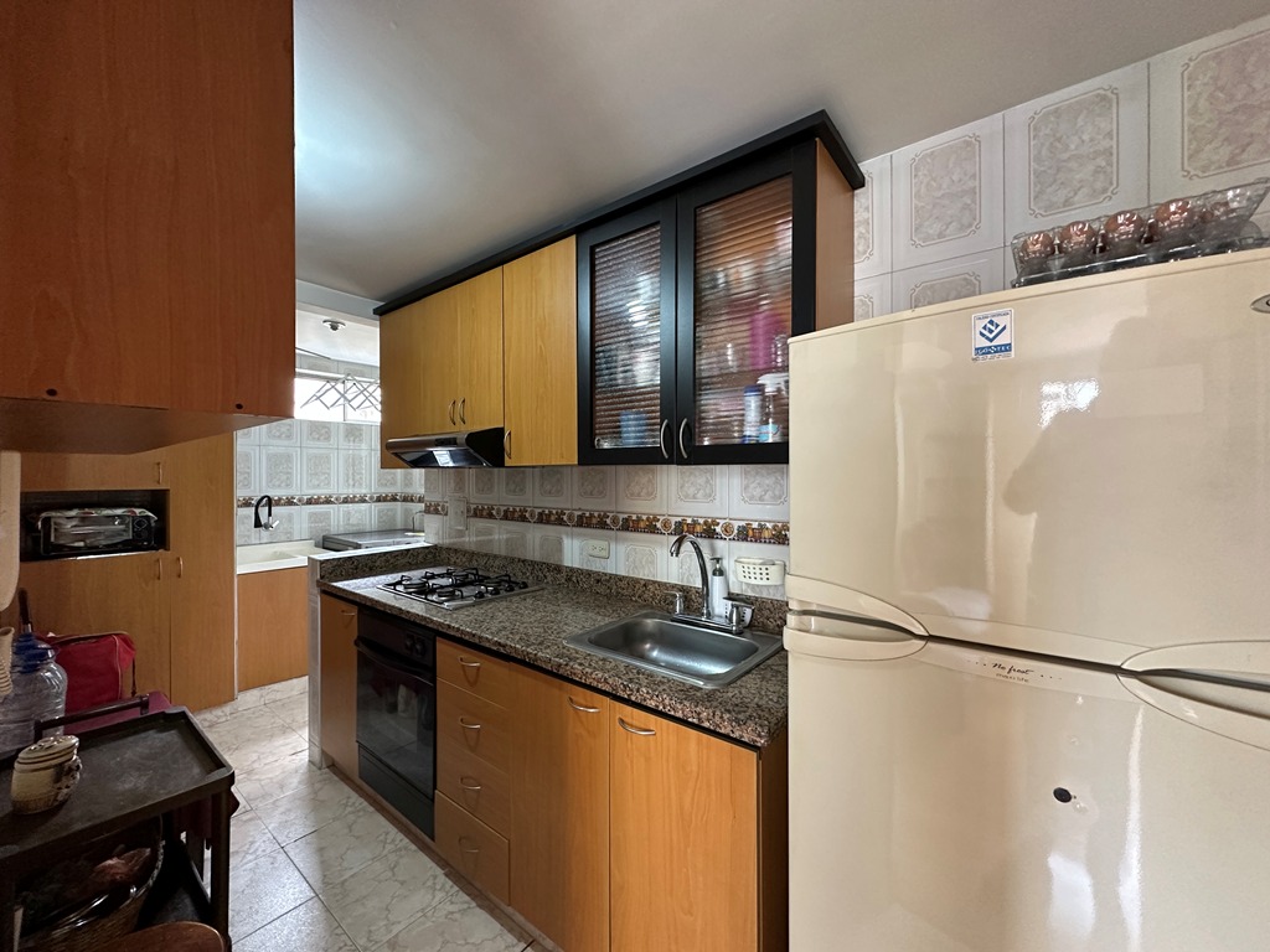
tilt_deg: -0.2
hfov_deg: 102.1
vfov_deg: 85.7
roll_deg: +0.0
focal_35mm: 14
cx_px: 635
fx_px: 514
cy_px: 476
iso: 400
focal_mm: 2.22
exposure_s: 1/60
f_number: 2.2
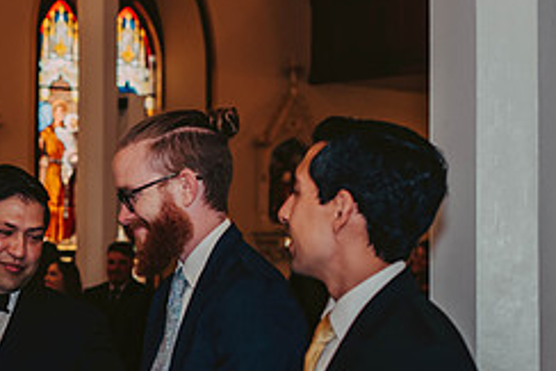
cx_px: -48
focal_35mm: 119
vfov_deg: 11.5
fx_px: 1839
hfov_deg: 16.7
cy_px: 283
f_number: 2.8
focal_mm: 50
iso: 800
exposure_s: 1/125
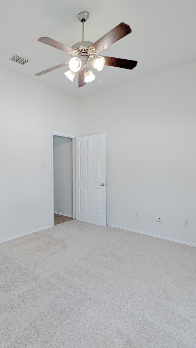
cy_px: 169
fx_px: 194
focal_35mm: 21
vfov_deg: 83.8
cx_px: 50
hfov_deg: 51.4
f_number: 2.2
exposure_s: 1/200
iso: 47
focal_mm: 1.85
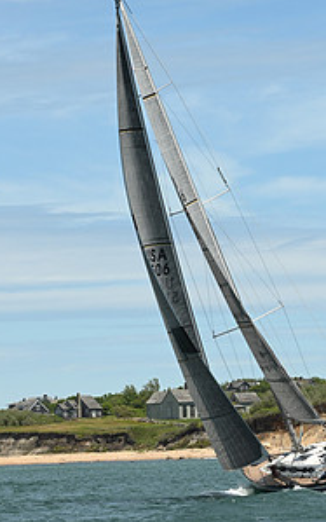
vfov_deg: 12.5
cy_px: 213
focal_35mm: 168
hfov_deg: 7.8
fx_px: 2387
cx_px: 175
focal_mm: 85
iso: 320
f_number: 9
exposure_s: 1/1000
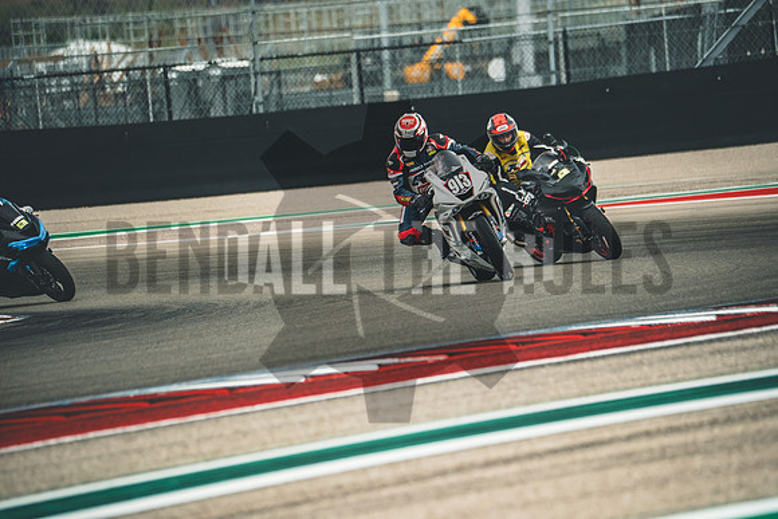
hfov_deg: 5.1
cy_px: 260
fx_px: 8776
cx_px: 389
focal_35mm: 406
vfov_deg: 3.4
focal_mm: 270.6
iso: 1000
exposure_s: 1/1250
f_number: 5
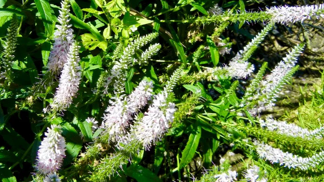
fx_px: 283
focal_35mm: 33
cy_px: 104
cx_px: 163
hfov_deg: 59.5
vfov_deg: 35.6
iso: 160
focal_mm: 5.4
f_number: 7
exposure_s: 1/295
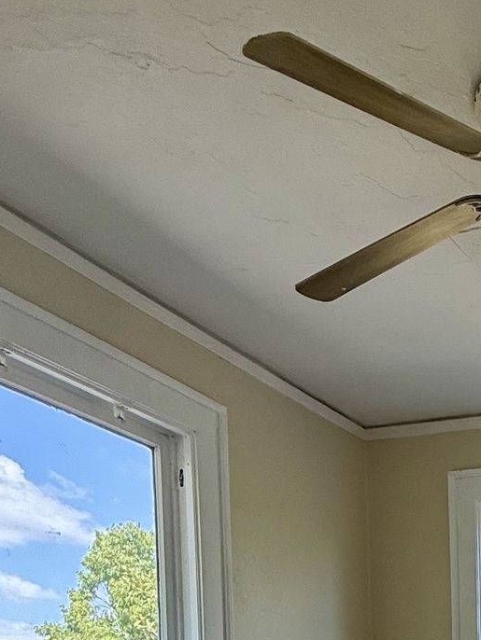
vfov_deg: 32.6
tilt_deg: -0.9
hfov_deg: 25.3
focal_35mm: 47
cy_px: 786
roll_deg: +0.9
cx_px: 670
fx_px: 870
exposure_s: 1/249
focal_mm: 2.22
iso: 64
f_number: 2.2
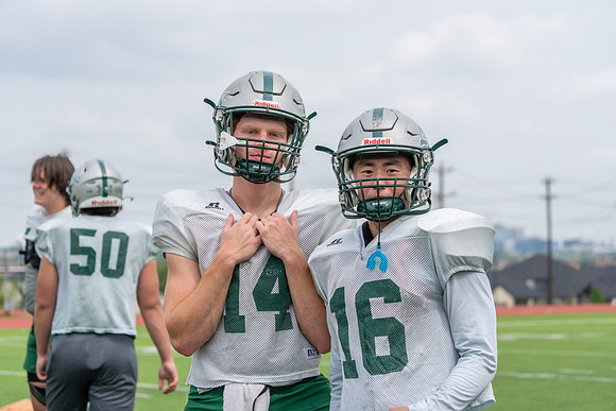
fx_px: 1711
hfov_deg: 20.4
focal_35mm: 100
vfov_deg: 13.7
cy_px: 206
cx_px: 308
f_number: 5.6
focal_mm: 100
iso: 400
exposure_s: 1/1250
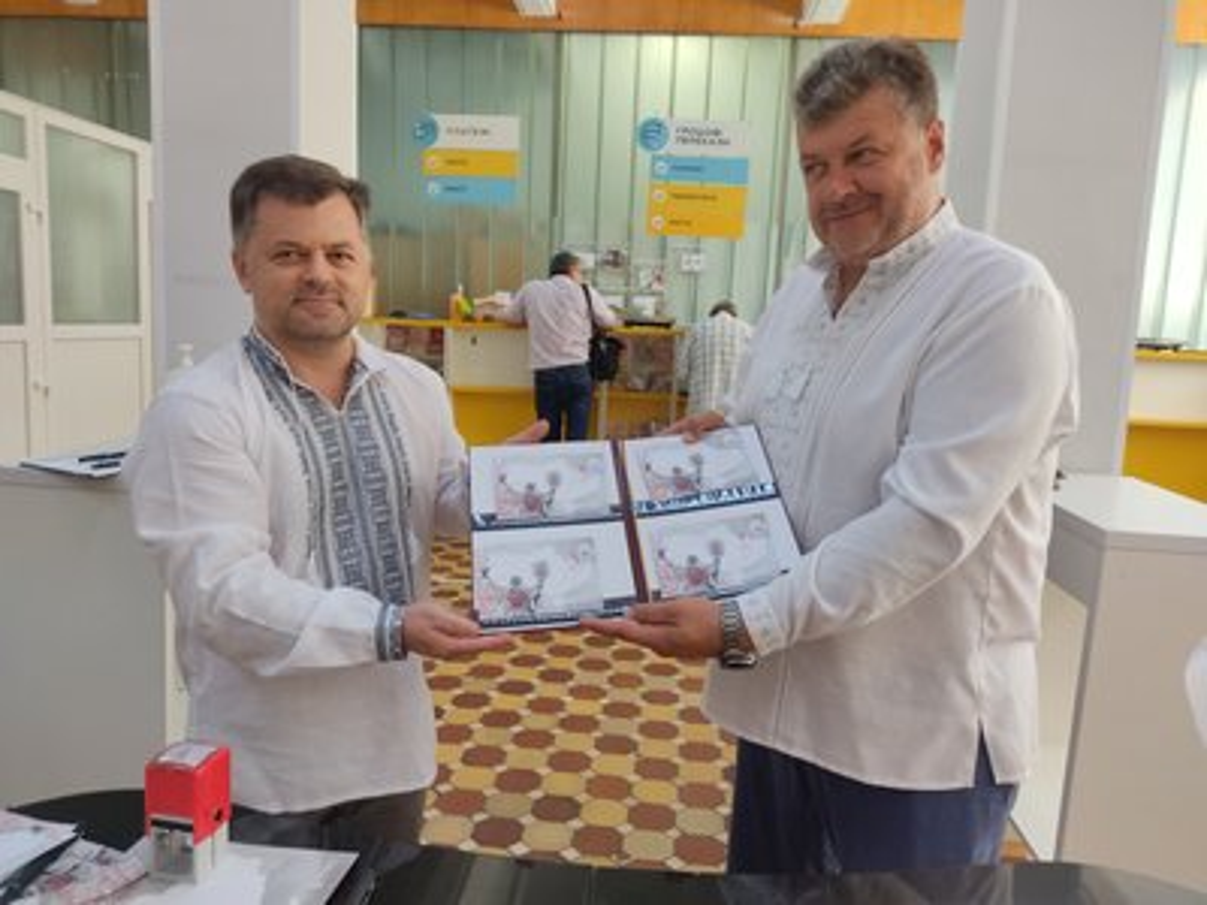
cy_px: 452
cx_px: 604
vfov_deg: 53.1
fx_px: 907
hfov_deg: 67.3
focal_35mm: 26
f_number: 1.79
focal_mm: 4.74
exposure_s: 1/33
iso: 268
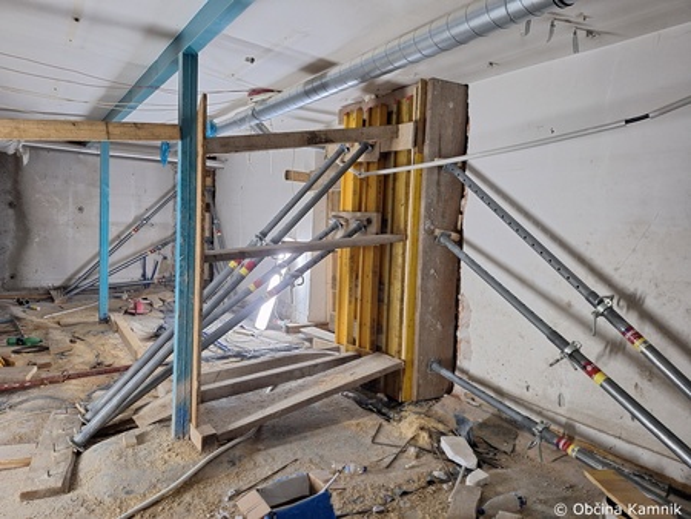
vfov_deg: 58.9
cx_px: 346
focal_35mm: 23
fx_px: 459
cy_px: 260
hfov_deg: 73.9
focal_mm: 5.54
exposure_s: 1/25
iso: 250
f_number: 1.8
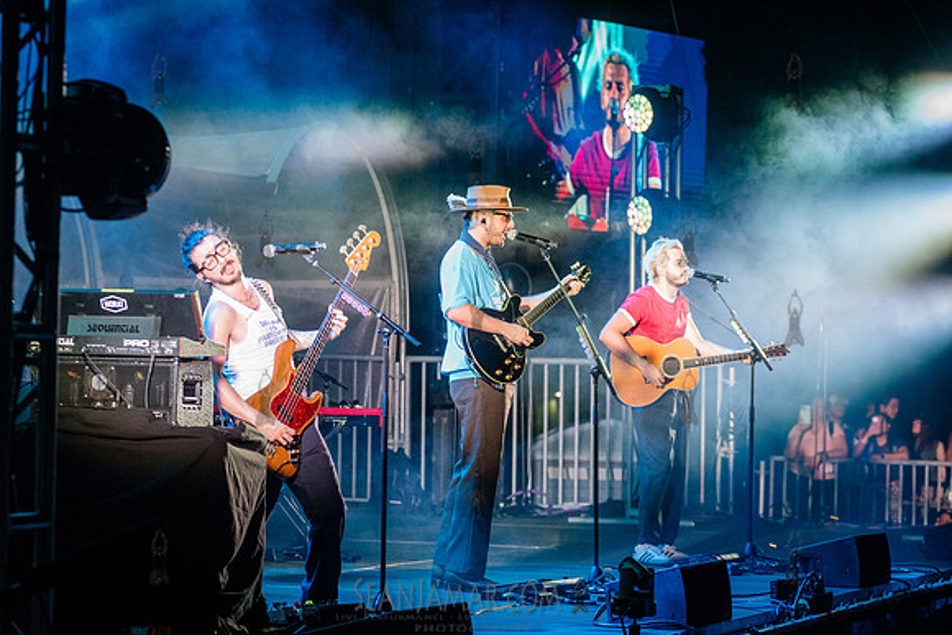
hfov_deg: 17.1
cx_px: 476
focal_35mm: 120
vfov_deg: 11.4
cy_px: 318
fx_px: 3174
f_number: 4.5
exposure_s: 1/1250
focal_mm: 120
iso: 6400
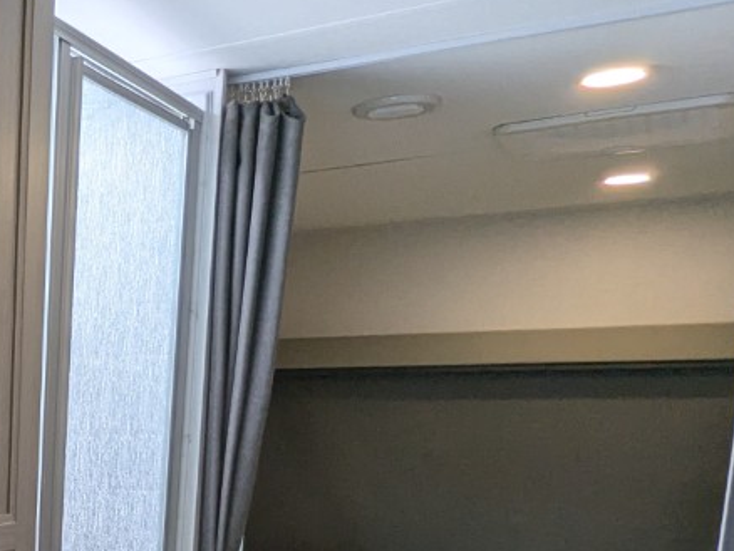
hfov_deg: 29.3
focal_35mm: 51
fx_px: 1082
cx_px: -251
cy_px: 600
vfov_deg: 26.4
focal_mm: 2.35
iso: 114
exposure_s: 1/76.5
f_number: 2.2
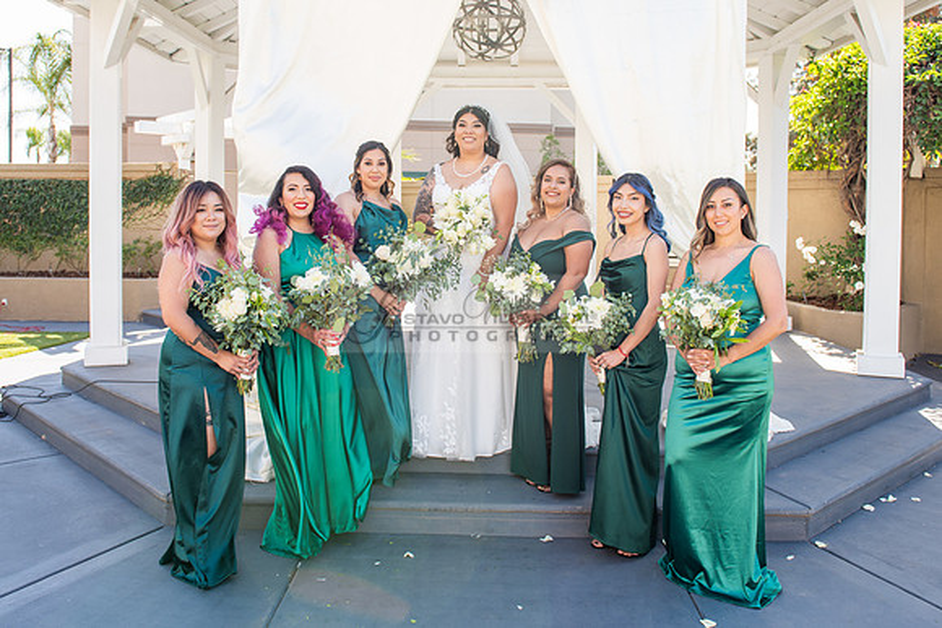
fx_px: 821
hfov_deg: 59.7
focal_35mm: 31
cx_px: 445
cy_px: 226
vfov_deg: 41.5
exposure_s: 1/125
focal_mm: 24
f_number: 5
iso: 100
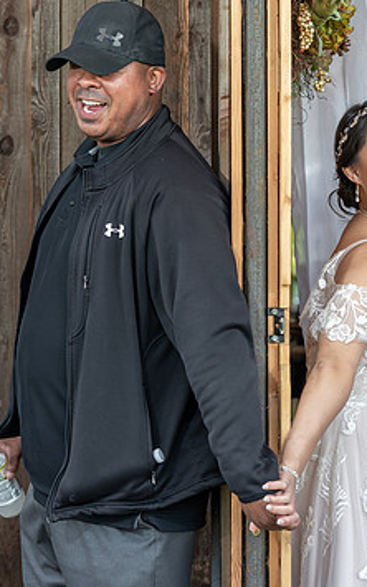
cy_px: 305
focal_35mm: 151
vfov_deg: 13.9
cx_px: 225
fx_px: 2415
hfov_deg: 8.7
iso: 250
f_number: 4
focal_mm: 83
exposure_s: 1/200
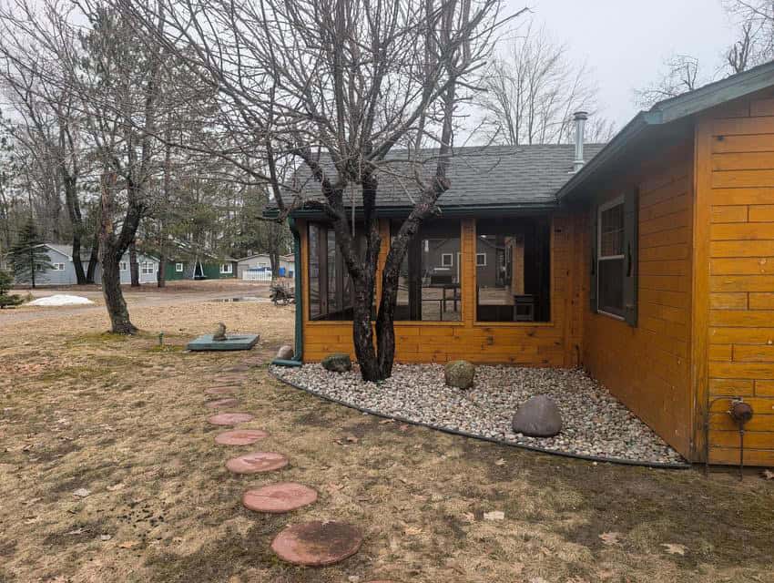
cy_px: 292
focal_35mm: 24
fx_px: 537
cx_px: 387
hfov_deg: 71.5
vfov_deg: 56.9
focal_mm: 6.9
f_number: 1.7
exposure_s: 1/835
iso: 21
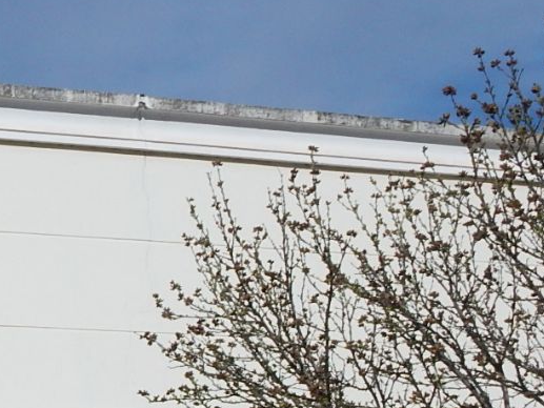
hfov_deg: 17.9
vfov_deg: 13.9
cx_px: -123
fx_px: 1635
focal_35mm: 104
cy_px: 441
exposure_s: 1/1500
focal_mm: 5.1
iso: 125
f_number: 6.3
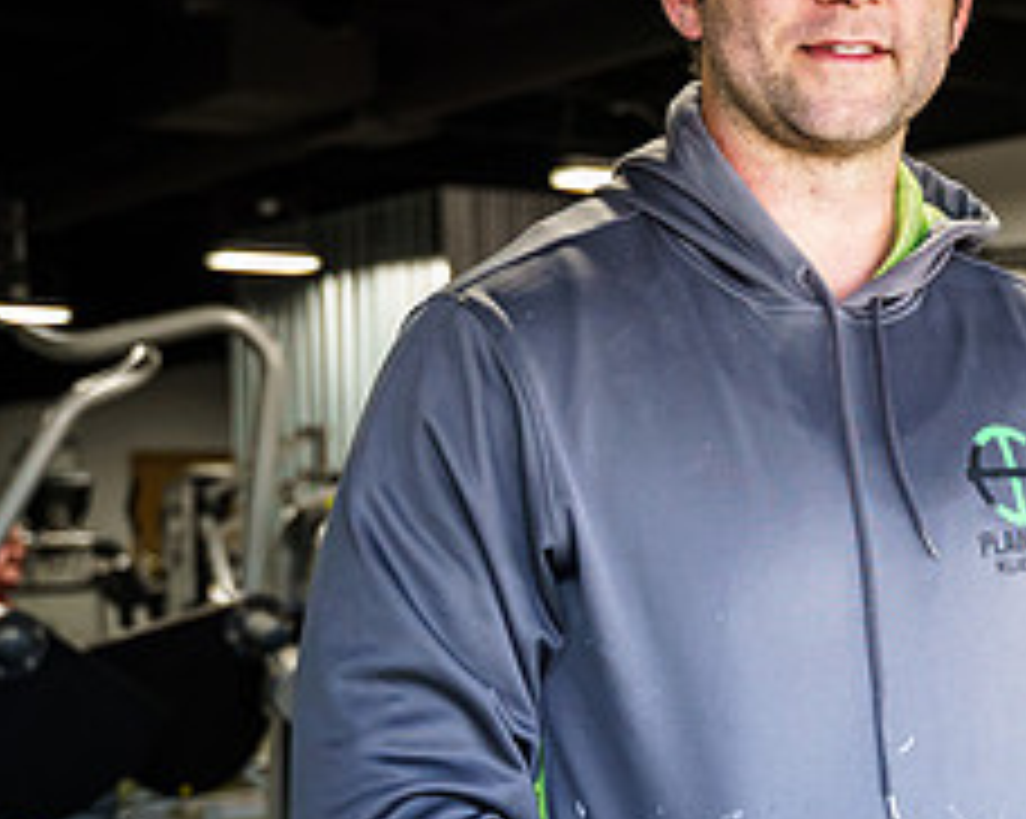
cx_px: 1231
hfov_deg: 22.1
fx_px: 2427
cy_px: 566
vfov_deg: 19.1
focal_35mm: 80
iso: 1600
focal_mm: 31.6
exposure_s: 1/400
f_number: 2.8
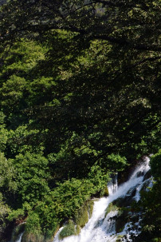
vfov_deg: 17.0
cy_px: 199
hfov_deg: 11.2
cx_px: -49
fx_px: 798
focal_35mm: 119
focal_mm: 30
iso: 100
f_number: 8
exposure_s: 1/250
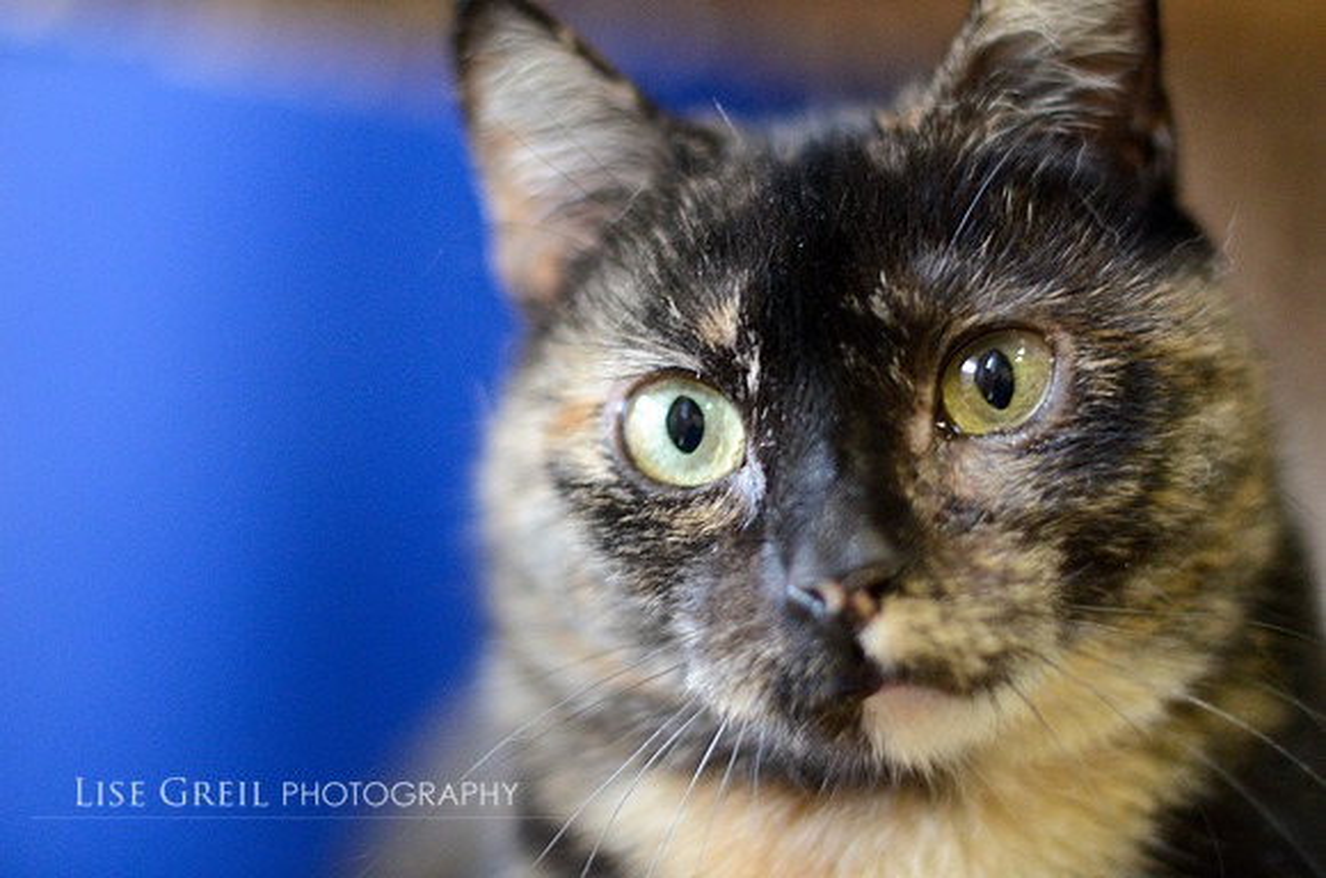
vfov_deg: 18.1
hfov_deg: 27.0
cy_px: 439
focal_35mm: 75
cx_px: 663
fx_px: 2756
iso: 2000
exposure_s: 1/100
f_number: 1.4
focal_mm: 50
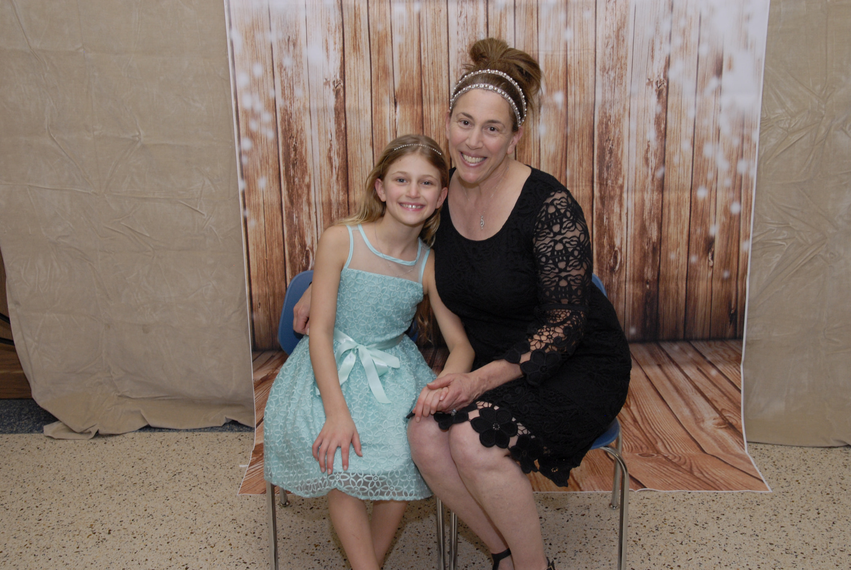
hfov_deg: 47.9
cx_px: 426
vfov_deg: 33.1
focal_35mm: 40
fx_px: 959
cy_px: 285
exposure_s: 1/80
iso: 500
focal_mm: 27
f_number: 10
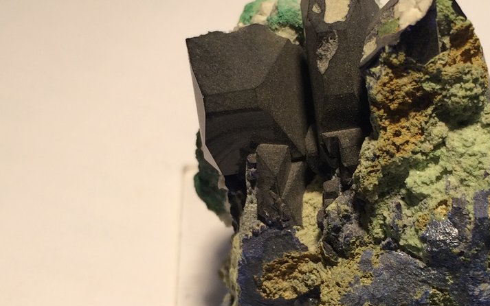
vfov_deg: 18.8
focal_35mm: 69
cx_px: 253
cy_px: 214
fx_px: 922
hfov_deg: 29.8
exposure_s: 1/120
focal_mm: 4.15
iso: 32
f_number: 2.2
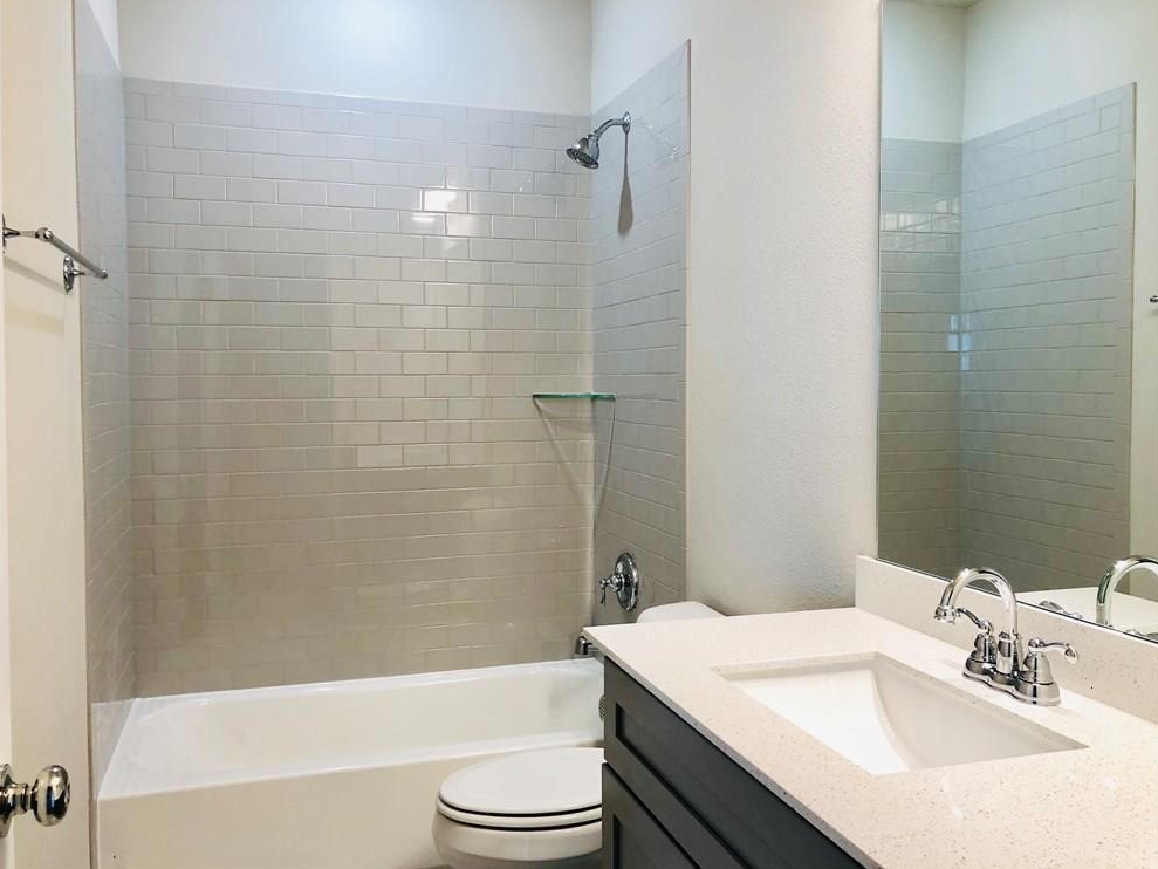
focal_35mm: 29
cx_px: 561
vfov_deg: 48.2
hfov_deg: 61.6
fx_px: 970
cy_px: 426
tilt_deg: -2.0
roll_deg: +1.3
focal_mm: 4
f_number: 1.8
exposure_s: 1/30
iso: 25
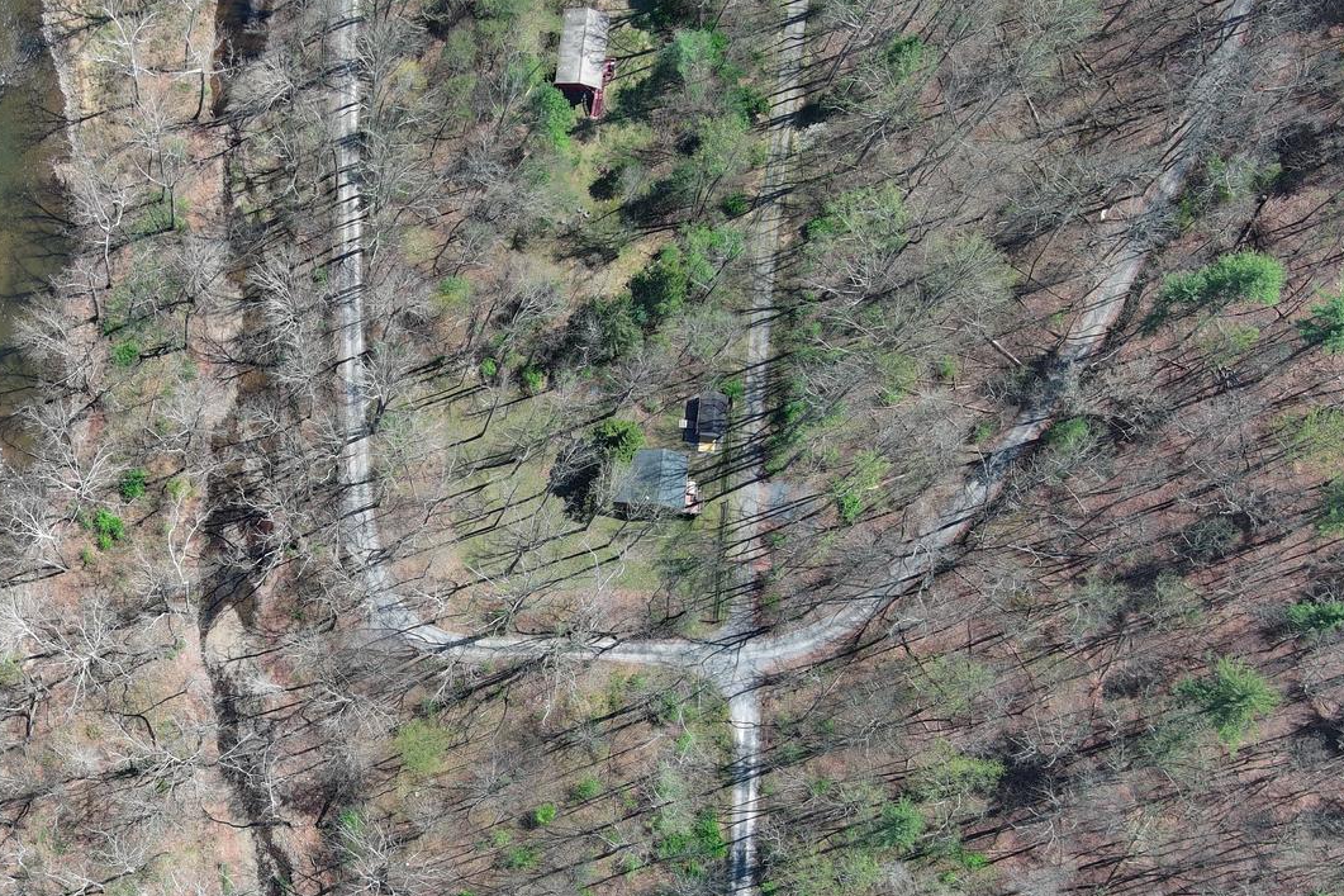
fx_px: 2090
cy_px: 591
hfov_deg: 34.5
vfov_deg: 24.1
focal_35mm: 56
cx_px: 266
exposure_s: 1/561
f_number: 2.8
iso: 100
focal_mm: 10.57
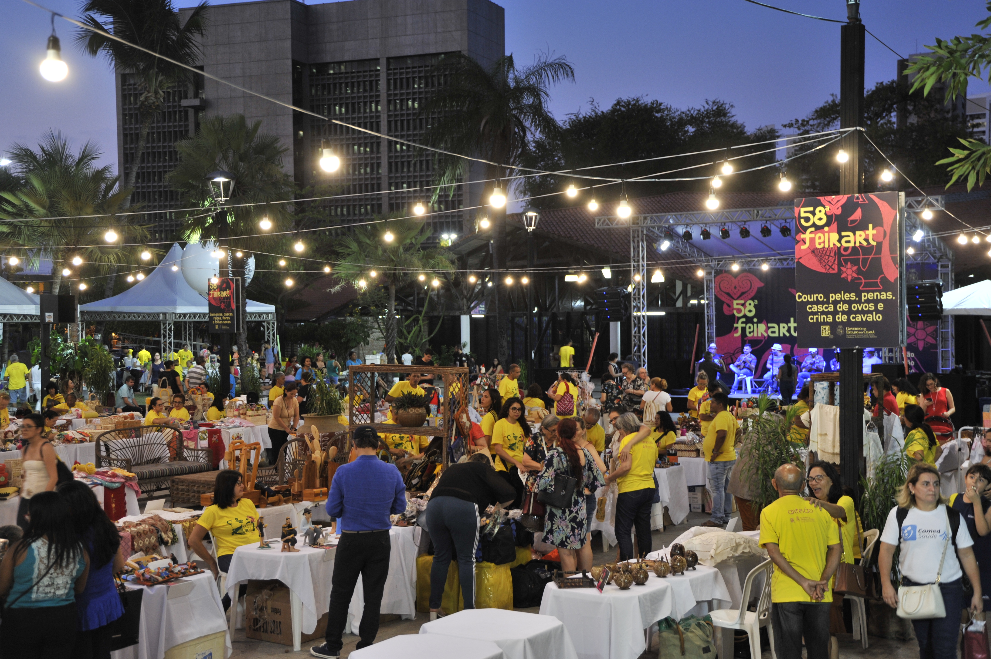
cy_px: 330
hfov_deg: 39.6
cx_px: 496
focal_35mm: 50
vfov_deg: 27.0
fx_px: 1375
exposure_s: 1/30
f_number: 6.3
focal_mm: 50
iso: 800
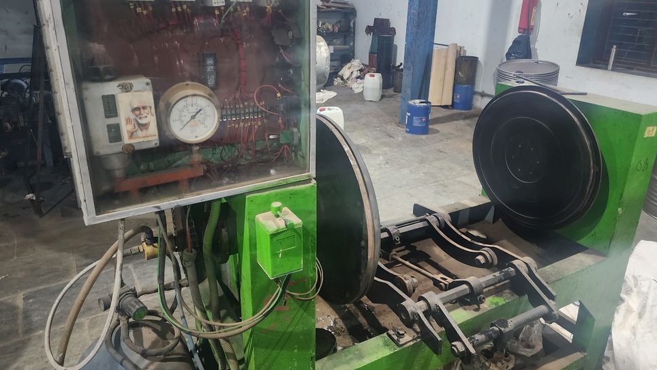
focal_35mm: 26
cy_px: 154
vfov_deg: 44.2
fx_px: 453
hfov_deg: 71.9
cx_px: 329
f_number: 1.8
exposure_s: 1/33.3
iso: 640
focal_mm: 6.4
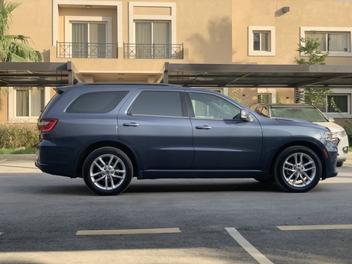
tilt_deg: +1.9
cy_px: 132
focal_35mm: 52
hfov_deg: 36.8
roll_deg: -0.1
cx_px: 176
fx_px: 529
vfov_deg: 28.0
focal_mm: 6
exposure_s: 1/215
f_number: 2.4
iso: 16
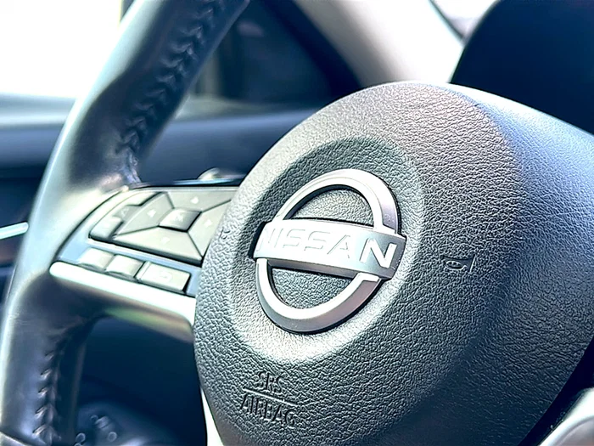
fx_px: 704
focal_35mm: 41
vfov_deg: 35.1
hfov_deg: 45.8
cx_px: 297
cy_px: 223
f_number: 1.78
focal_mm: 6.86
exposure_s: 1/89
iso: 50
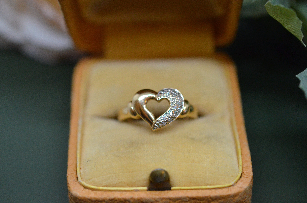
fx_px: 511
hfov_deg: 33.5
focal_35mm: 60
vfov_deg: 22.5
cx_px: 154
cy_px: 102
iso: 3200
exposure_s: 1/2500
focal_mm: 40
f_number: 4
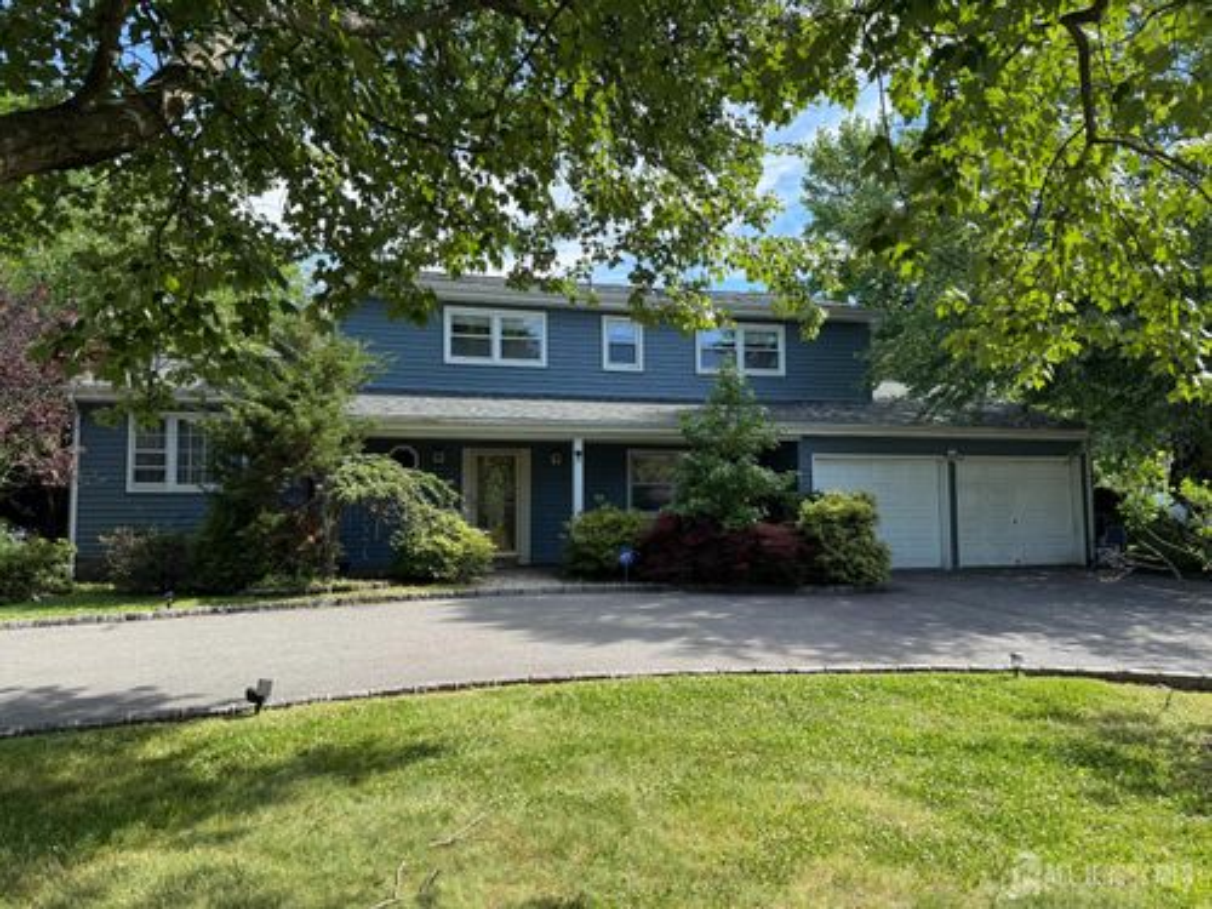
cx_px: 606
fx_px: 840
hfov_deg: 71.6
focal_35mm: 24
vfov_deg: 56.8
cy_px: 454
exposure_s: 1/1230
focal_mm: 6.76
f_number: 1.78
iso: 100
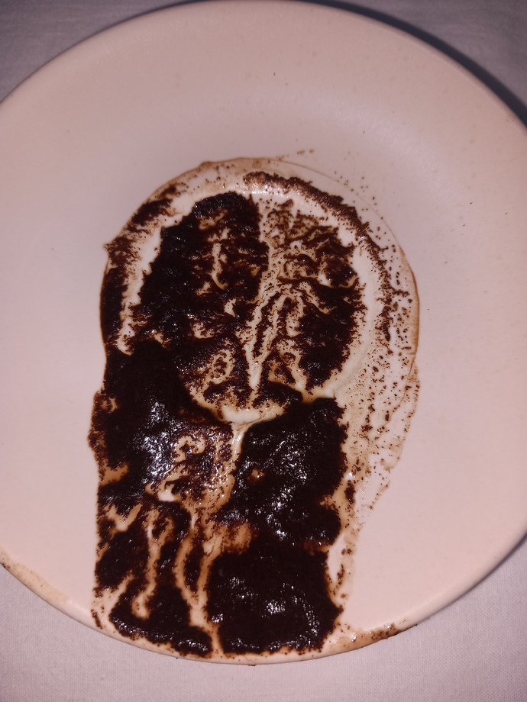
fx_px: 548
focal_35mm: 27
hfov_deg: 51.4
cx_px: 264
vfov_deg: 65.3
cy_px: 351
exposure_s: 1/114
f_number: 1.8
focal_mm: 4
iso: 20
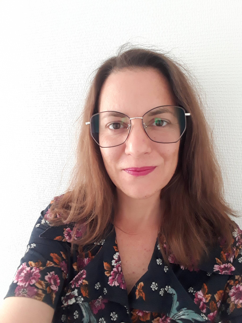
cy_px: 162
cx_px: 121
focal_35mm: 31
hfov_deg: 45.4
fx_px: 289
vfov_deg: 58.4
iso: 200
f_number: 1.9
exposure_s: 1/25
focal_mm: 2.91
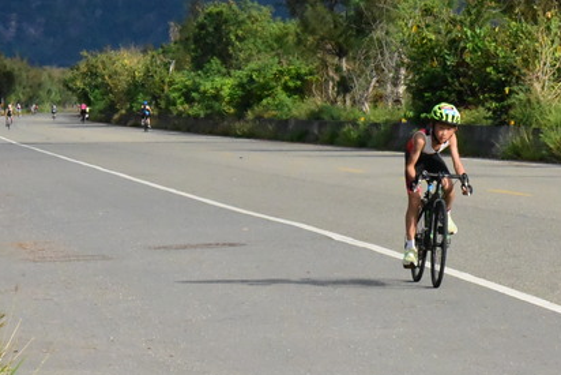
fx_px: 3835
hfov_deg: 8.4
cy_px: 126
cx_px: 444
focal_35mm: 246
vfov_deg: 5.6
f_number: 25
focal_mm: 130
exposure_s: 1/4000
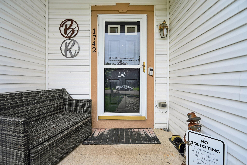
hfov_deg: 98.5
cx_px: 124
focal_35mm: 16
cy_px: 82
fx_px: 106
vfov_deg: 75.5
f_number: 4
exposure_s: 1/500
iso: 400
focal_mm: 15.5
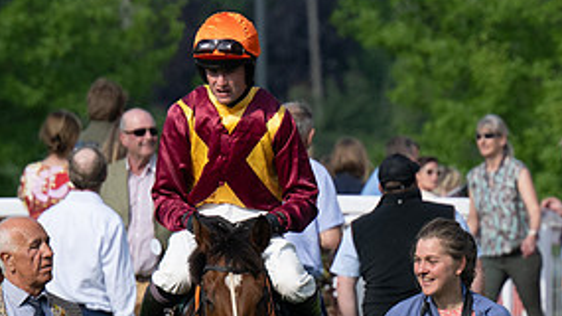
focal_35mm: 899
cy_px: 334
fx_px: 13391
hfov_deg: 2.4
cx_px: 454
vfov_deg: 1.3
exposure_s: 1/2500
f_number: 5
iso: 400
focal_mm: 210
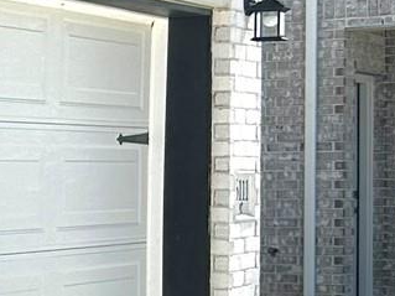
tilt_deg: -0.7
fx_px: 1905
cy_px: 225
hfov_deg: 9.6
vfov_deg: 8.9
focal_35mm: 167
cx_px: -737
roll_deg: +0.2
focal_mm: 5.7
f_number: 1.5
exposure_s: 1/3831
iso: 50
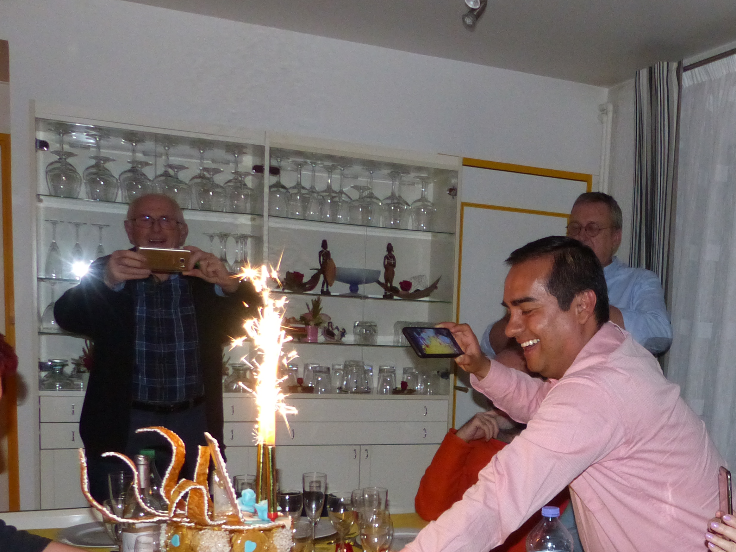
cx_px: 600
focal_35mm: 43
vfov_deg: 32.8
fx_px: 914
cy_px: 430
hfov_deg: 41.7
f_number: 2.8
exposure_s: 1/60
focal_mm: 4.5
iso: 400
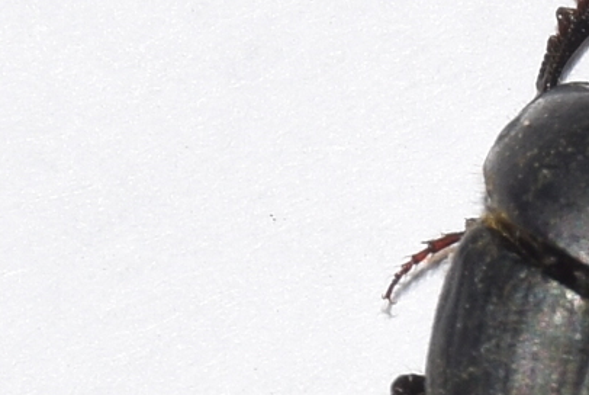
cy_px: 290
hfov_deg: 4.2
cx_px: 627
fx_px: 8110
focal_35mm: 495
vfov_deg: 2.8
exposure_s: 1/160
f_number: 11
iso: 100
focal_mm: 140
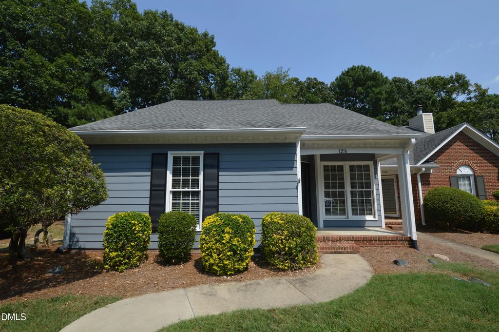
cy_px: 166
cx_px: 250
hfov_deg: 100.4
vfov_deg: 77.2
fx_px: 208
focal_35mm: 15
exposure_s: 1/250
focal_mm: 10
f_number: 8
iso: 100
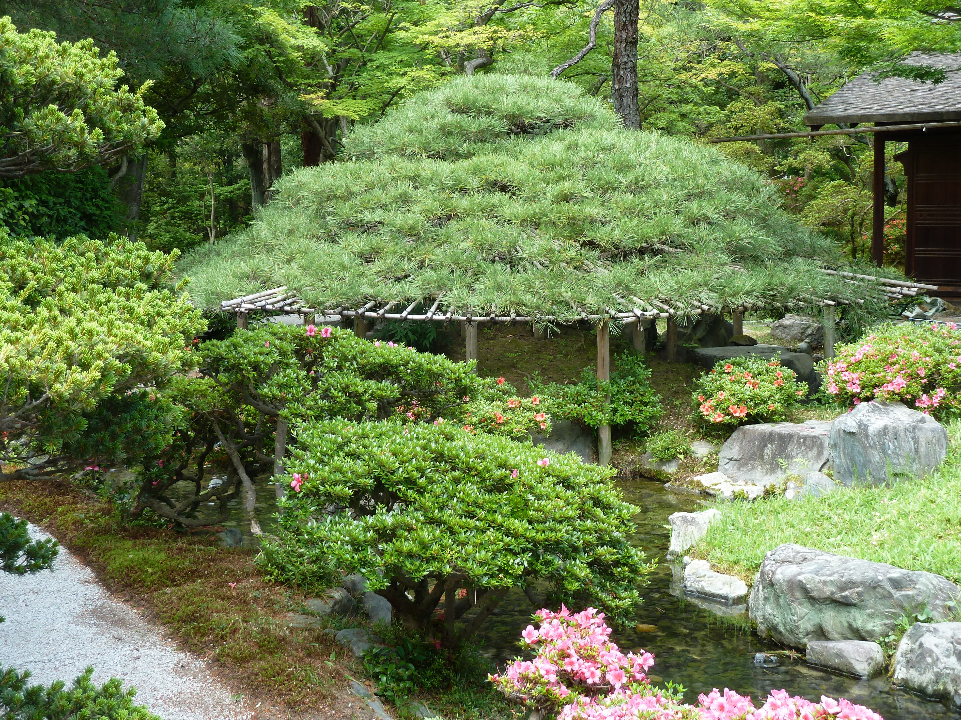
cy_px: 346
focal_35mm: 55
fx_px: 1527
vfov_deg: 26.6
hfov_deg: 34.9
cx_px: 459
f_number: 3.8
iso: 80
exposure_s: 1/40
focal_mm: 8.5
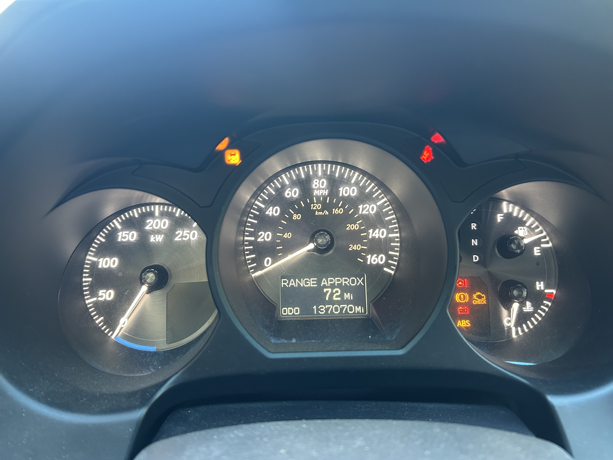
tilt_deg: -21.0
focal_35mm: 26
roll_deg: +0.6
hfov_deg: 67.3
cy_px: 230
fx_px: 460
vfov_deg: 53.1
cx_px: 306
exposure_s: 1/60
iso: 250
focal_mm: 5.7
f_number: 1.5
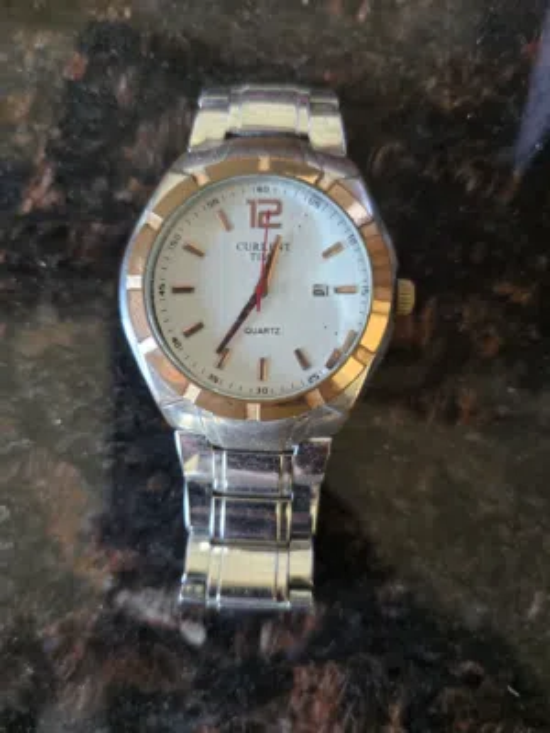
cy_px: 366
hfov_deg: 58.9
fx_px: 487
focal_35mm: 23
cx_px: 275
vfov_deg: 73.9
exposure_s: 1/100
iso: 1000
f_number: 1.7
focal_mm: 6.3
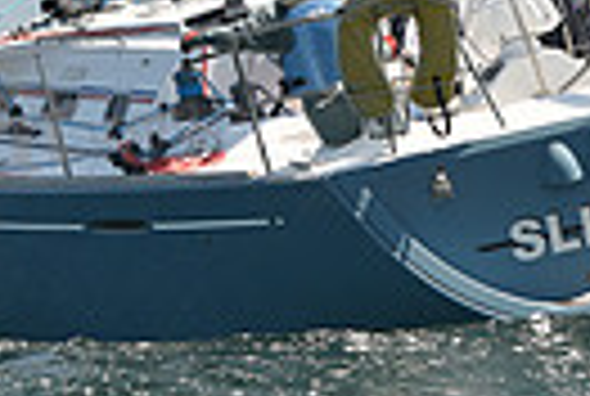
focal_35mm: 309
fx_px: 5076
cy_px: 349
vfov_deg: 4.5
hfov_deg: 6.6
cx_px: 437
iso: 250
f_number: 4
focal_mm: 70
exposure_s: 1/800
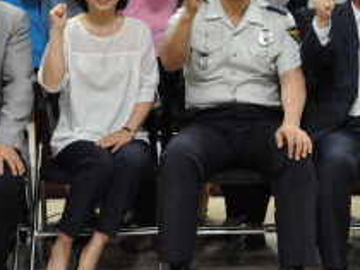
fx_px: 1143
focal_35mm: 110
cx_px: 240
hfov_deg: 17.9
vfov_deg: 13.3
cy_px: 26
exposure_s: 1/125
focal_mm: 32
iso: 2500
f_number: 5.6
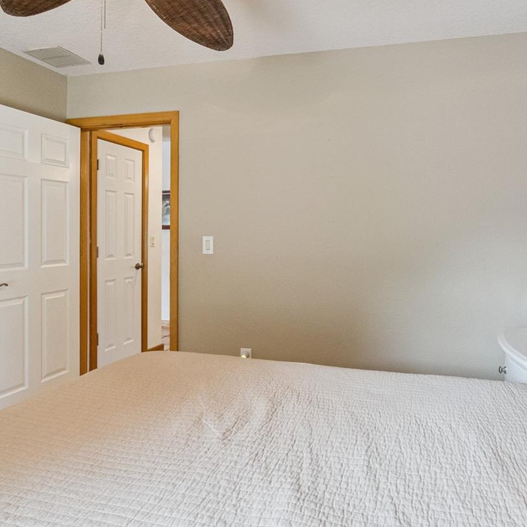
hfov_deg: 62.5
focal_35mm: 25
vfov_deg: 62.7
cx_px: 311
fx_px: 431
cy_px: 233
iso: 1600
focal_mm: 10
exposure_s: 1/15
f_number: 11
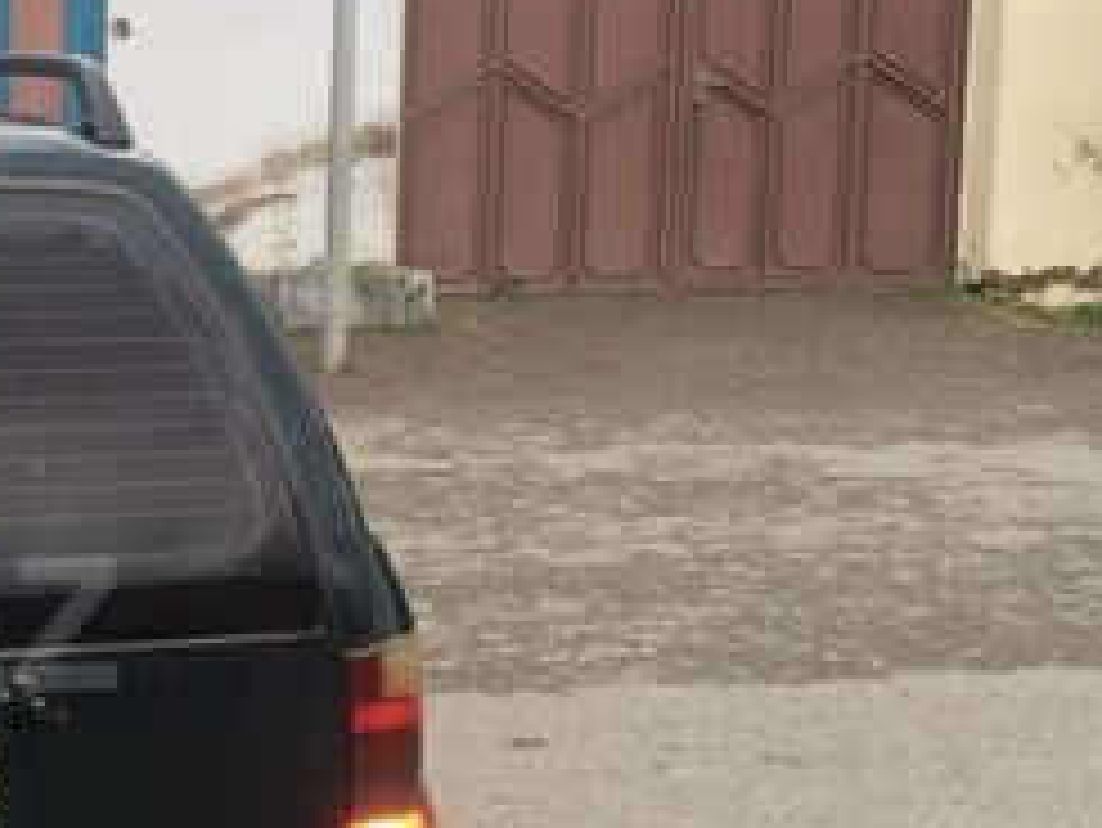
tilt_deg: -8.2
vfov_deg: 18.8
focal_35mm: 78
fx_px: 2484
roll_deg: +1.3
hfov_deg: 22.3
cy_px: 623
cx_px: -342
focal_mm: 4.15
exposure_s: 1/50
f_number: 2.2
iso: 40
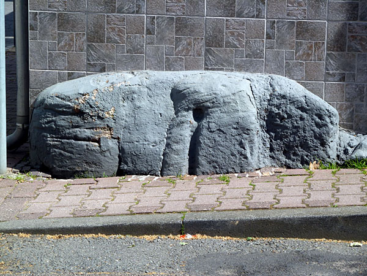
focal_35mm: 128
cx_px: 184
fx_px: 1357
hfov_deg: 15.4
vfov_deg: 11.6
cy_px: 138
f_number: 4.4
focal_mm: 21
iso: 80
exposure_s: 1/320
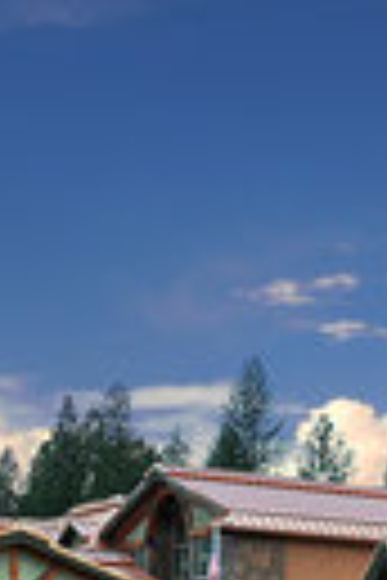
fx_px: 1652
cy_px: 531
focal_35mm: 102
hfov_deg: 13.2
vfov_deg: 19.5
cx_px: 351
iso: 200
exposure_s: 1/60
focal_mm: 23
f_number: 3.8
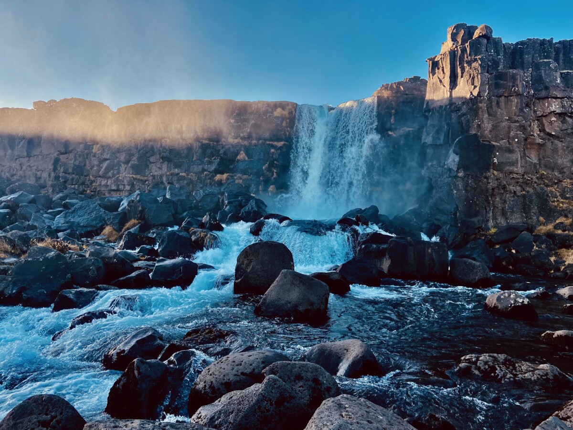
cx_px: 286
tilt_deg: +5.2
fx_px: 430
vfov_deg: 53.1
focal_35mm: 26
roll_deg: -1.4
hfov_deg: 67.3
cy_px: 215
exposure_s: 1/502
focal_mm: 4.25
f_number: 1.8
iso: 32
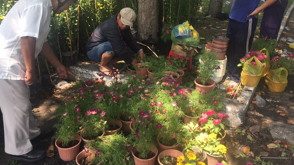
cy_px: 61
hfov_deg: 61.0
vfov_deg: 36.4
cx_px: 146
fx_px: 249
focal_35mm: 32
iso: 32
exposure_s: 1/267
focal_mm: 4.15
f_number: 2.2
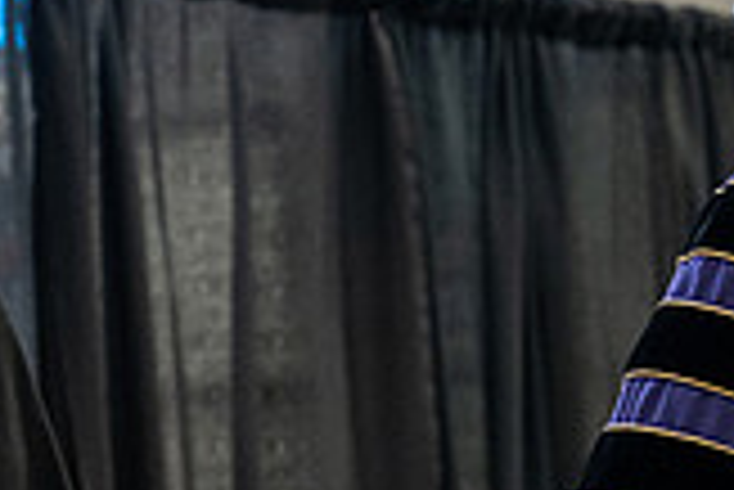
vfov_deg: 4.5
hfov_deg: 6.7
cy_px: 263
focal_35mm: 303
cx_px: 1121
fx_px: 6183
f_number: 4.5
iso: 4000
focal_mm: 85
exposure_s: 1/200
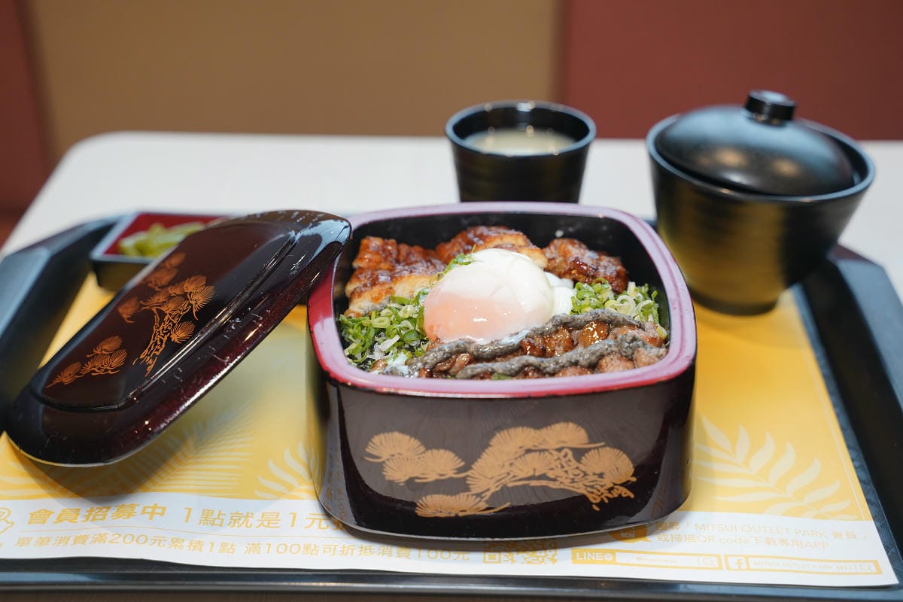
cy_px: 301
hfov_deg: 36.9
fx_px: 1354
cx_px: 452
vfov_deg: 25.1
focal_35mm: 54
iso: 800
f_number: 4
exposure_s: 1/160
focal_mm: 54
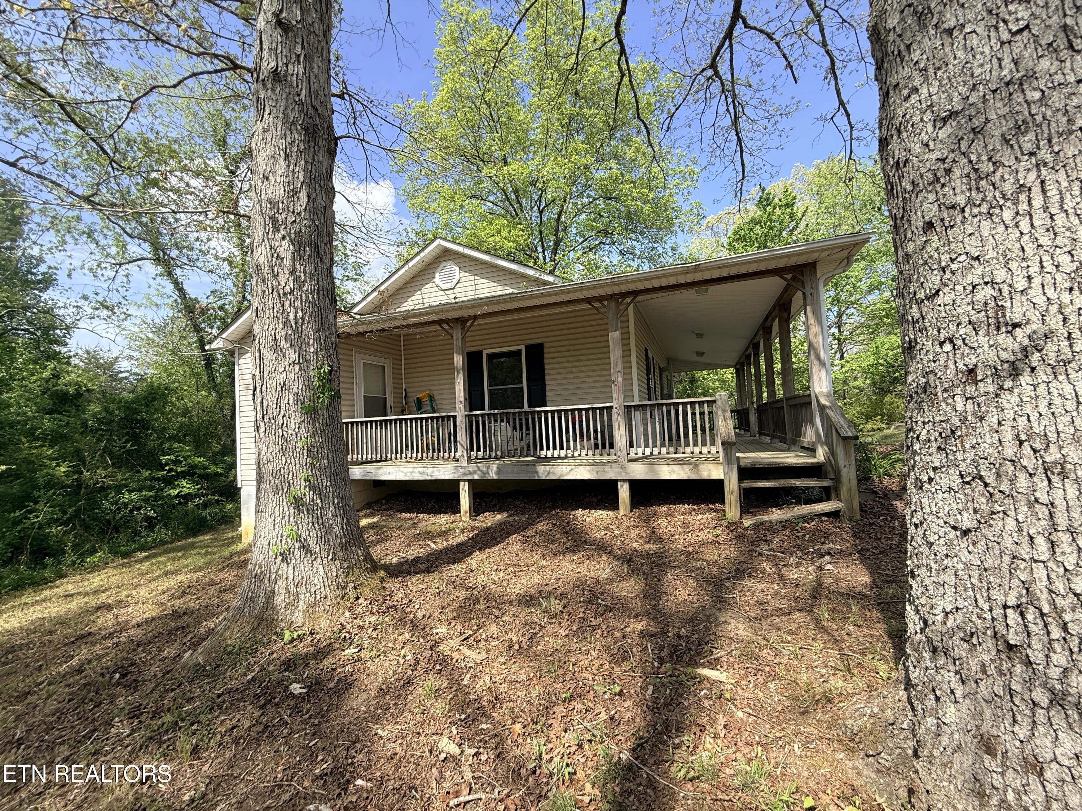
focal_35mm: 14
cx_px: 541
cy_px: 406
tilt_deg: +3.4
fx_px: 438
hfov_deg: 102.1
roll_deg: +2.7
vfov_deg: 85.7
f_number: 2.2
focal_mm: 2.22
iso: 50
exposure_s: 1/751
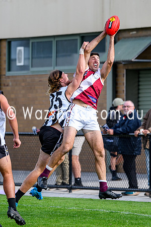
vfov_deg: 4.6
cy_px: 96
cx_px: 94
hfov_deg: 3.0
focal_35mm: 453
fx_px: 2848
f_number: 2.8
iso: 140
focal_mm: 150
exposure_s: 1/2000
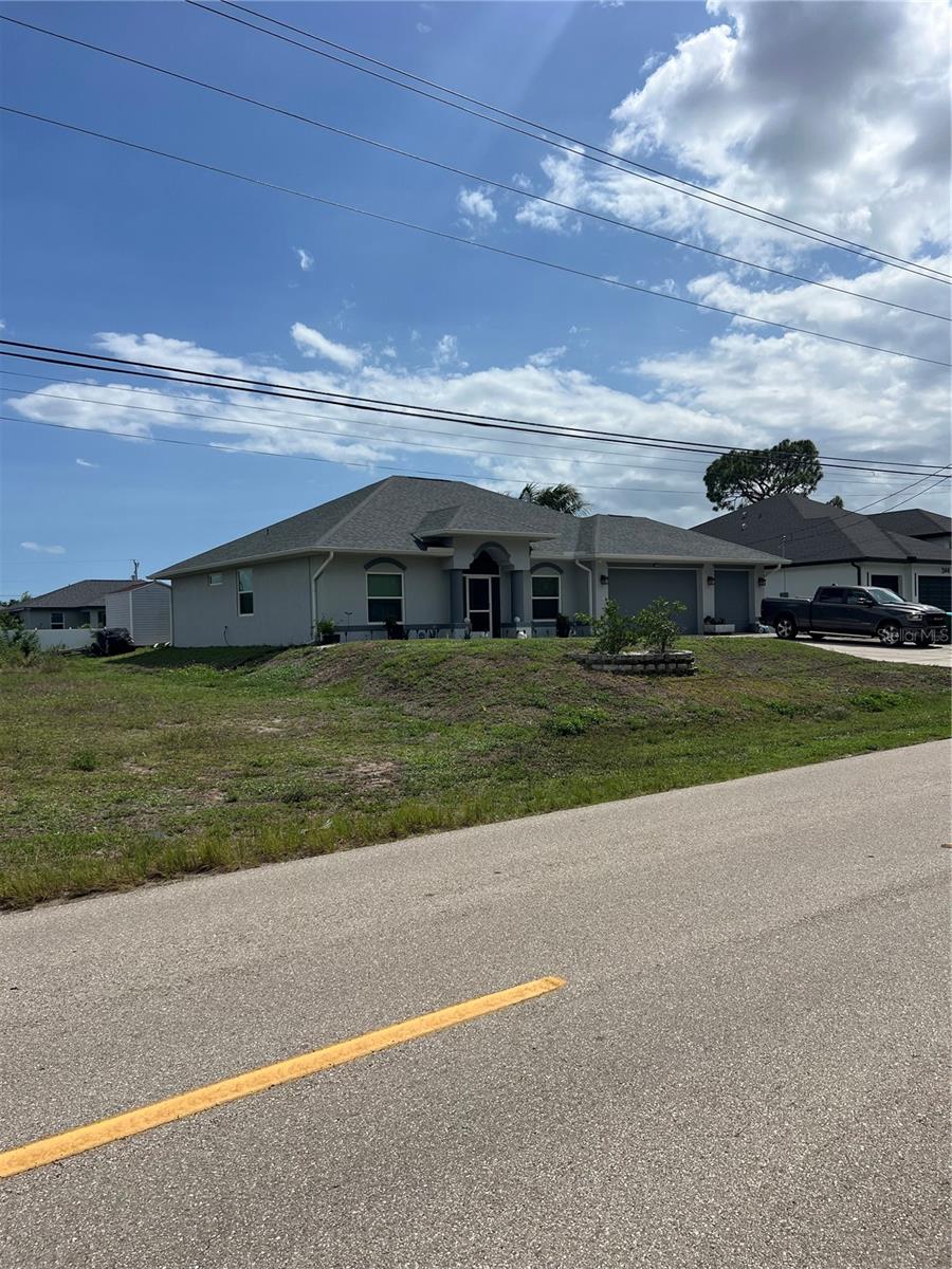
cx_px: 476
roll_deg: +1.1
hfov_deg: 53.1
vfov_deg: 67.3
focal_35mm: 26
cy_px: 634
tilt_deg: -0.7
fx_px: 953
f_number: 1.5
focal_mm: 5.7
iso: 50
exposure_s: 1/10309
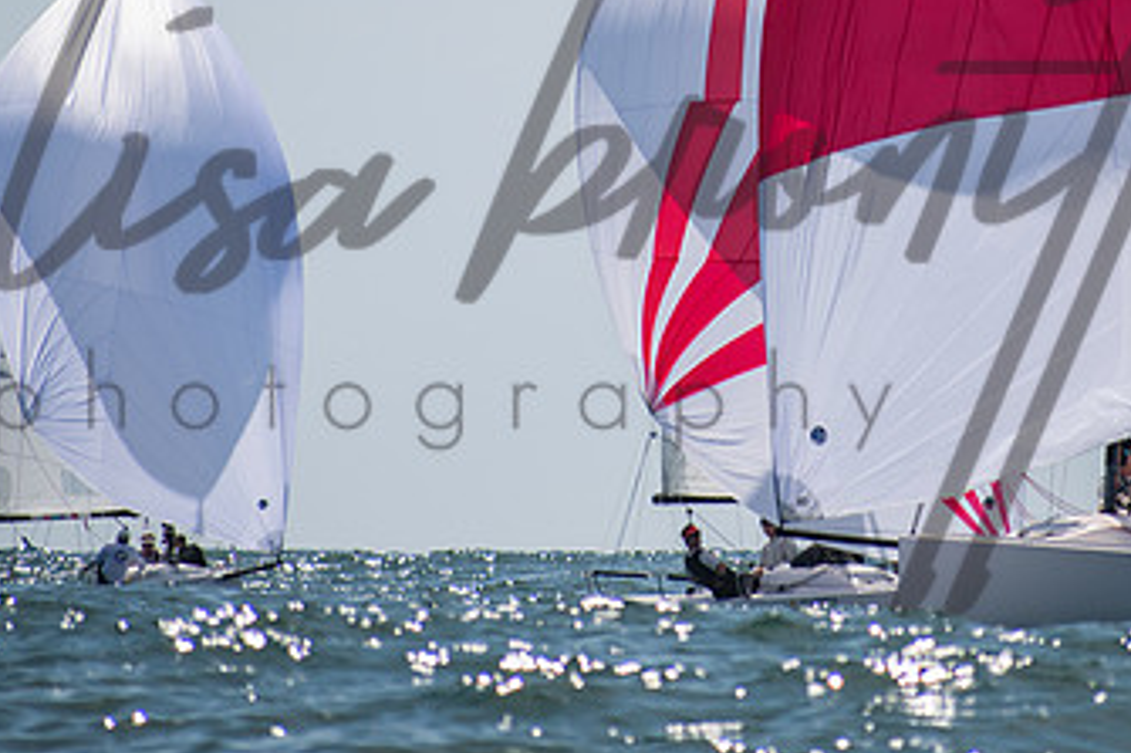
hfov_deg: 3.3
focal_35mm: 624
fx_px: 19593
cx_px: 743
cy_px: 147
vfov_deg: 2.2
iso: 200
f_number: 6.3
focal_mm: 240
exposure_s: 1/1250
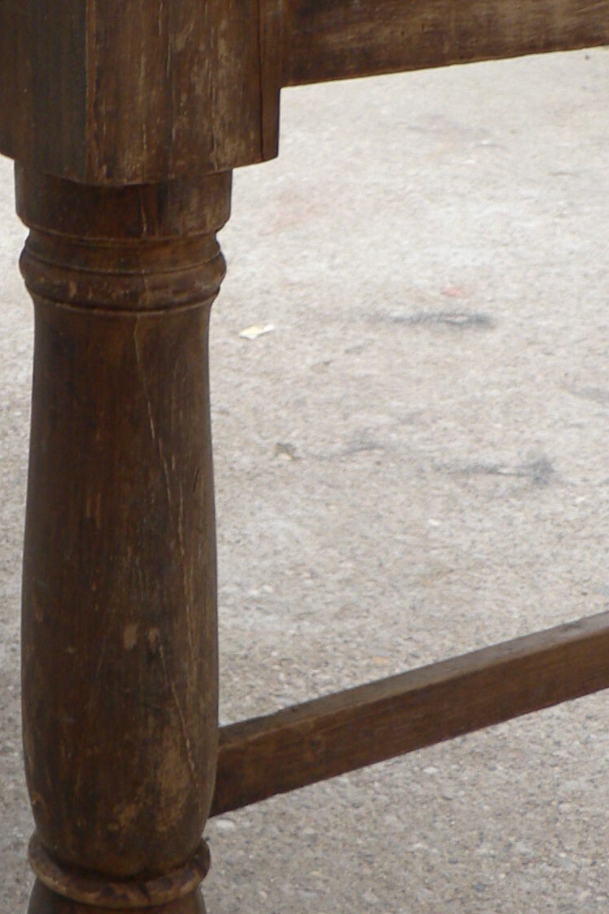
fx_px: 2157
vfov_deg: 23.9
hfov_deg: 15.6
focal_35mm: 85
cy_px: 381
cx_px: -76
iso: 80
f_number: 2.8
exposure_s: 1/80
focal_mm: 6
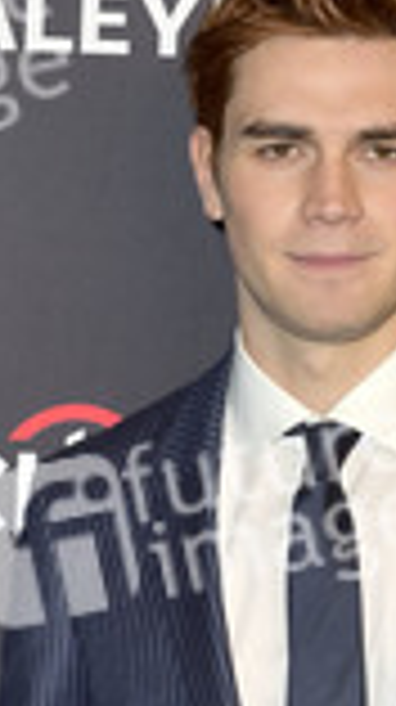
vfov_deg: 11.4
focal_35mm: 187
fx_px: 3500
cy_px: 746
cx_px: 331
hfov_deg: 6.5
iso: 250
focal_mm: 70
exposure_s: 1/250
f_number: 6.3
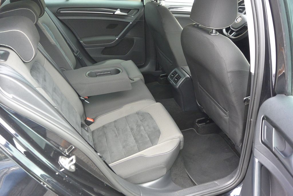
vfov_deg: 46.4
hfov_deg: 65.5
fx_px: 228
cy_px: 98
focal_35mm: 28
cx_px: 146
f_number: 3.5
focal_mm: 10.7
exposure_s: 1/125
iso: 360
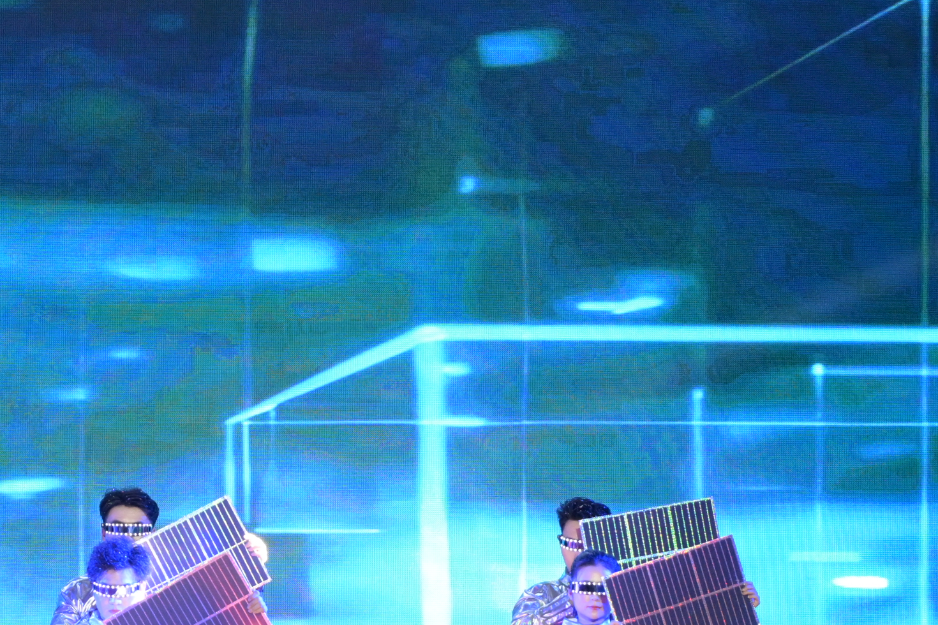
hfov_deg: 6.1
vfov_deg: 4.1
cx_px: -98
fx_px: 8780
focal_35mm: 337
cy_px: 624
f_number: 4
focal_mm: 120
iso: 2500
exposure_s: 1/200
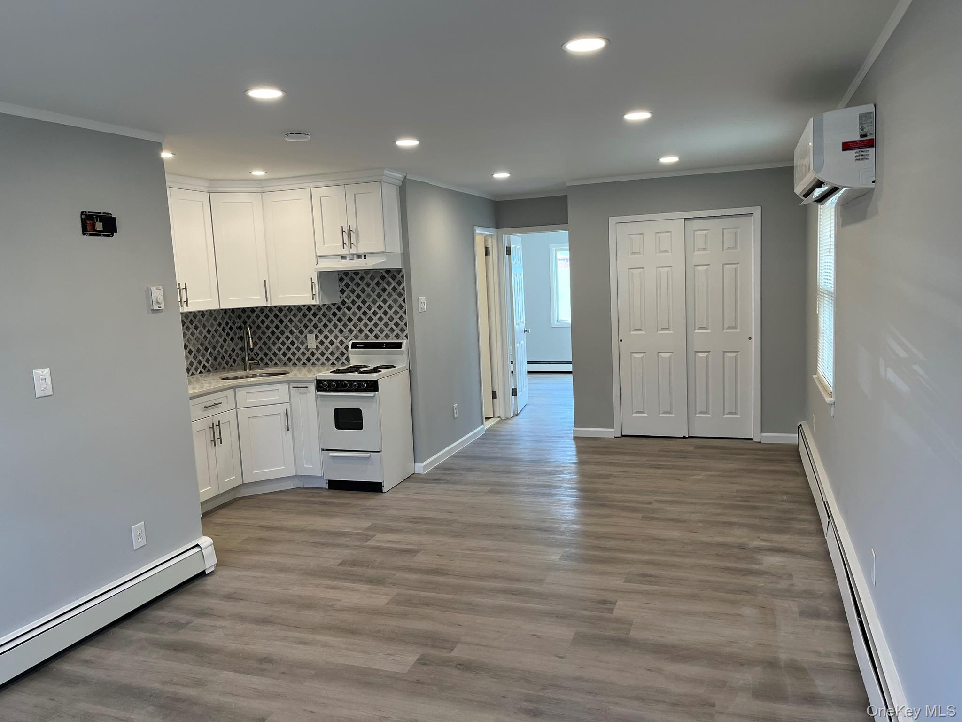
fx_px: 723
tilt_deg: -6.9
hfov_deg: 67.3
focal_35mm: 26
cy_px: 361
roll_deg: +3.1
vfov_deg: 53.1
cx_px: 481
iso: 64
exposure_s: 1/120
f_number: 1.6
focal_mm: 5.1
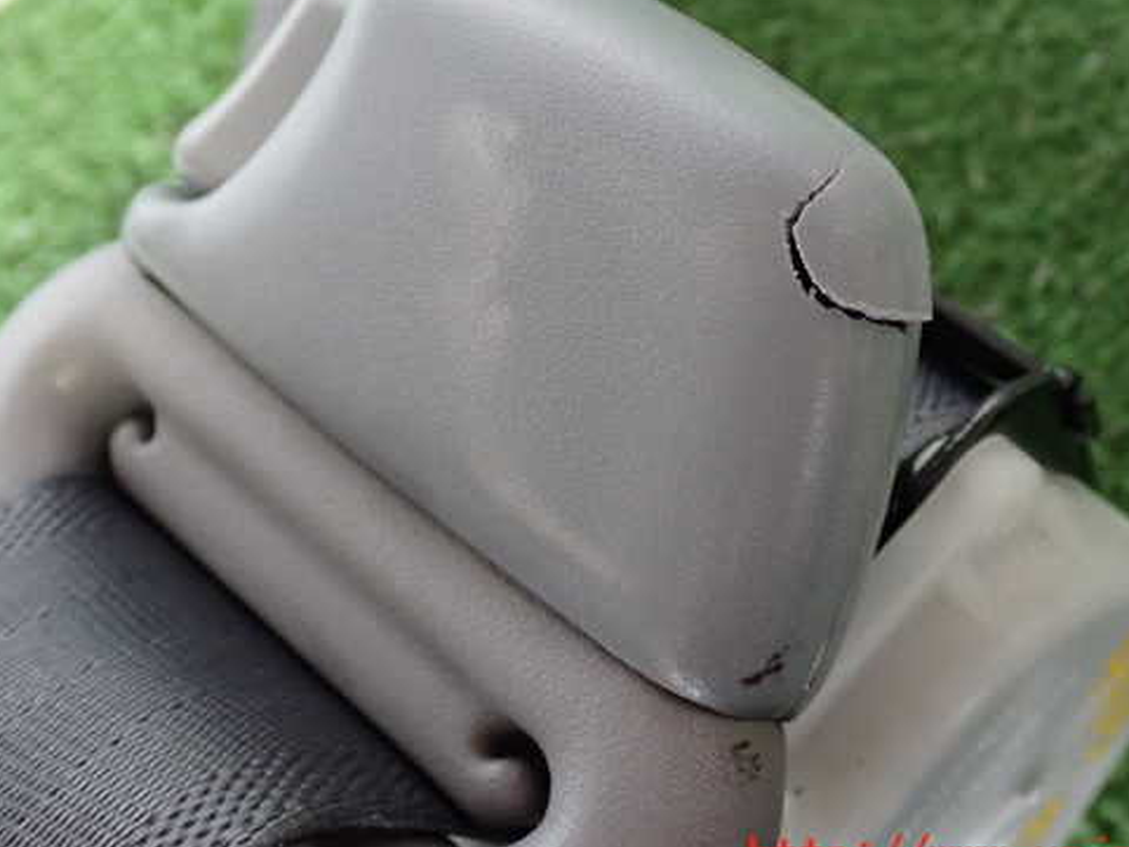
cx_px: 574
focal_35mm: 55
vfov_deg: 26.5
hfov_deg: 34.9
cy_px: 360
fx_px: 1794
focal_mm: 7.84
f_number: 2.9
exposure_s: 1/25
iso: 800
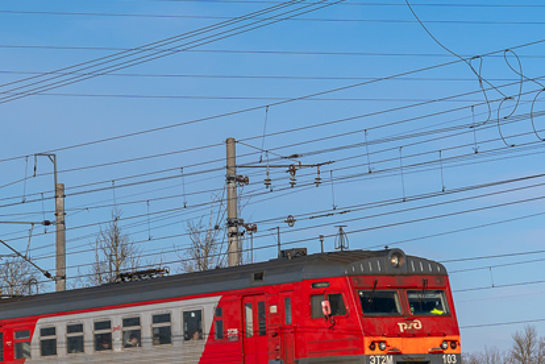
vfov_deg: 8.1
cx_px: -118
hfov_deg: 11.8
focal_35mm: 170
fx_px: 2573
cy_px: 212
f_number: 7.1
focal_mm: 55
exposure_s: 1/800
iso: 100
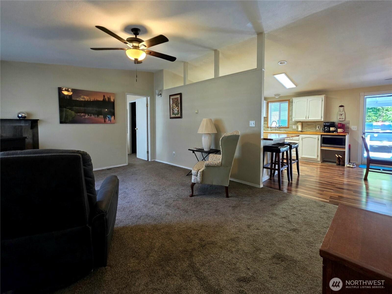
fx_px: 147
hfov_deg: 106.2
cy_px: 147
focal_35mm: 13
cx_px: 196
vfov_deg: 89.9
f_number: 1.9
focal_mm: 2.2
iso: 250
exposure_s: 1/60.2
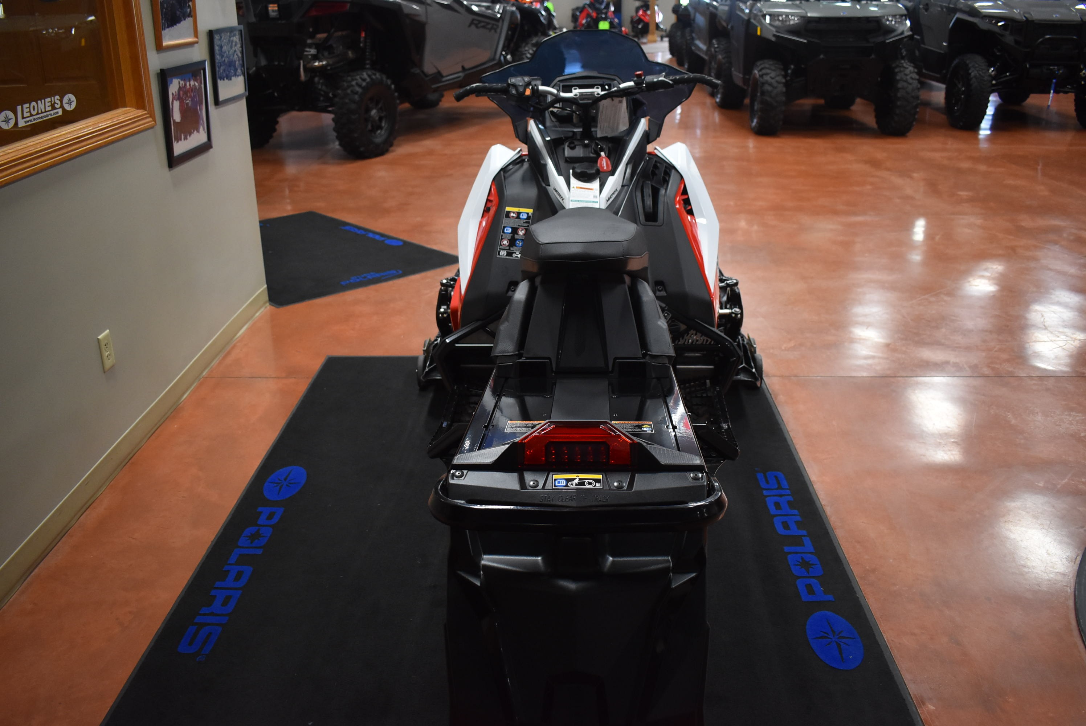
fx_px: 996
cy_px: 363
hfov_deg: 57.2
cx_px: 543
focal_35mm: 33
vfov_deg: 40.0
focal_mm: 22
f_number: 3.8
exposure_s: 1/125
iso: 1250
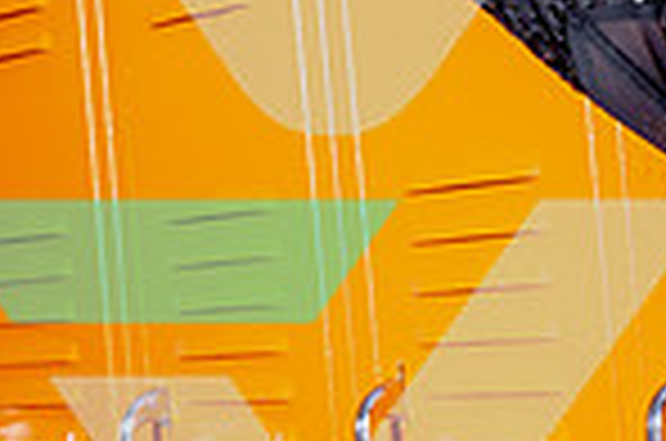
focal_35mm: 173
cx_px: 1089
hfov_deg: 11.3
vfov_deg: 7.8
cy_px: -106
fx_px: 3194
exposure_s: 1/125
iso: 100
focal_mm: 44
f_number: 10
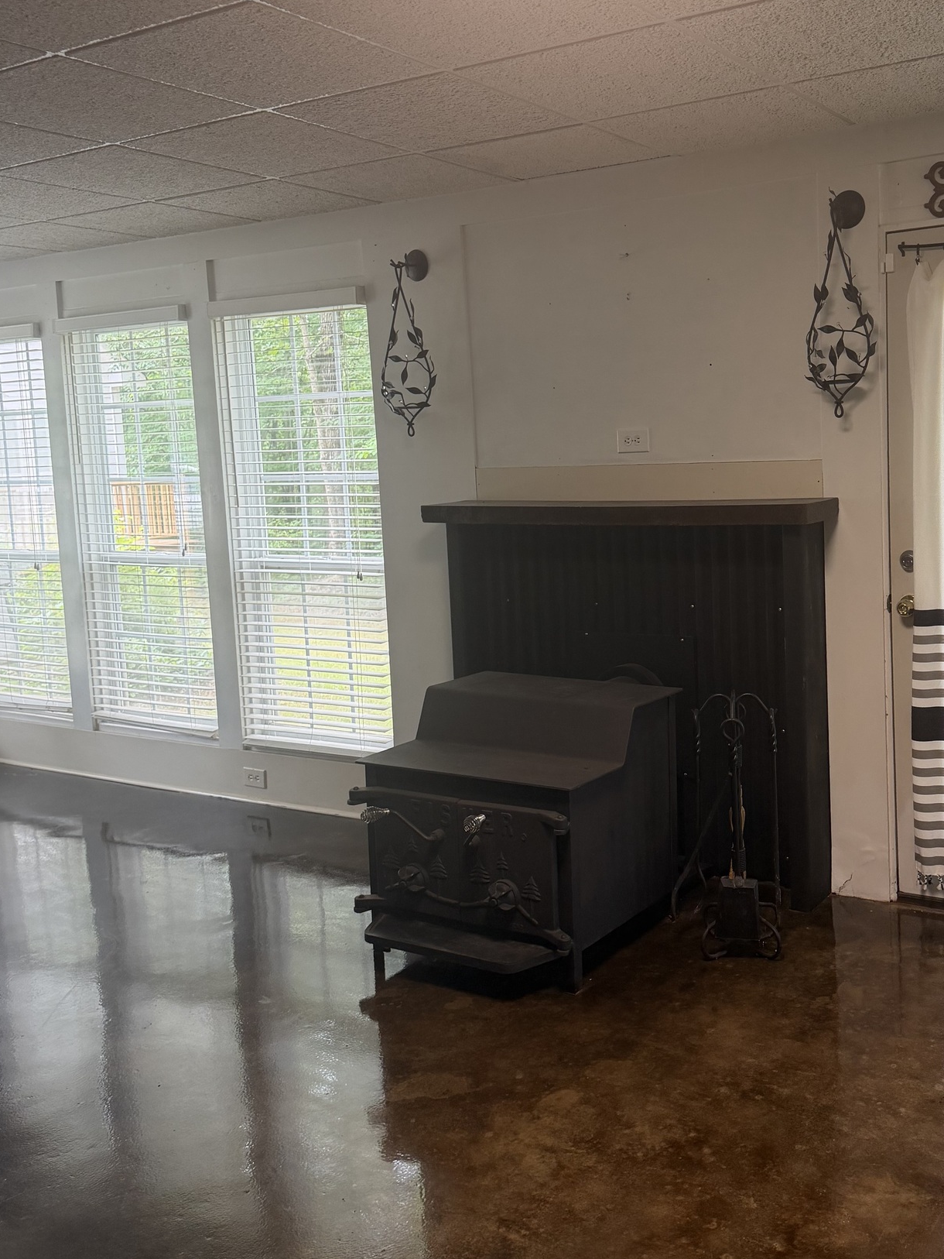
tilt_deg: -5.8
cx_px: 647
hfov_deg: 41.1
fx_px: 1236
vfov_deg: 53.9
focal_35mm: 34
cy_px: 575
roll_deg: +3.5
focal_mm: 6.76
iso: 160
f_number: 1.78
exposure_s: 1/120
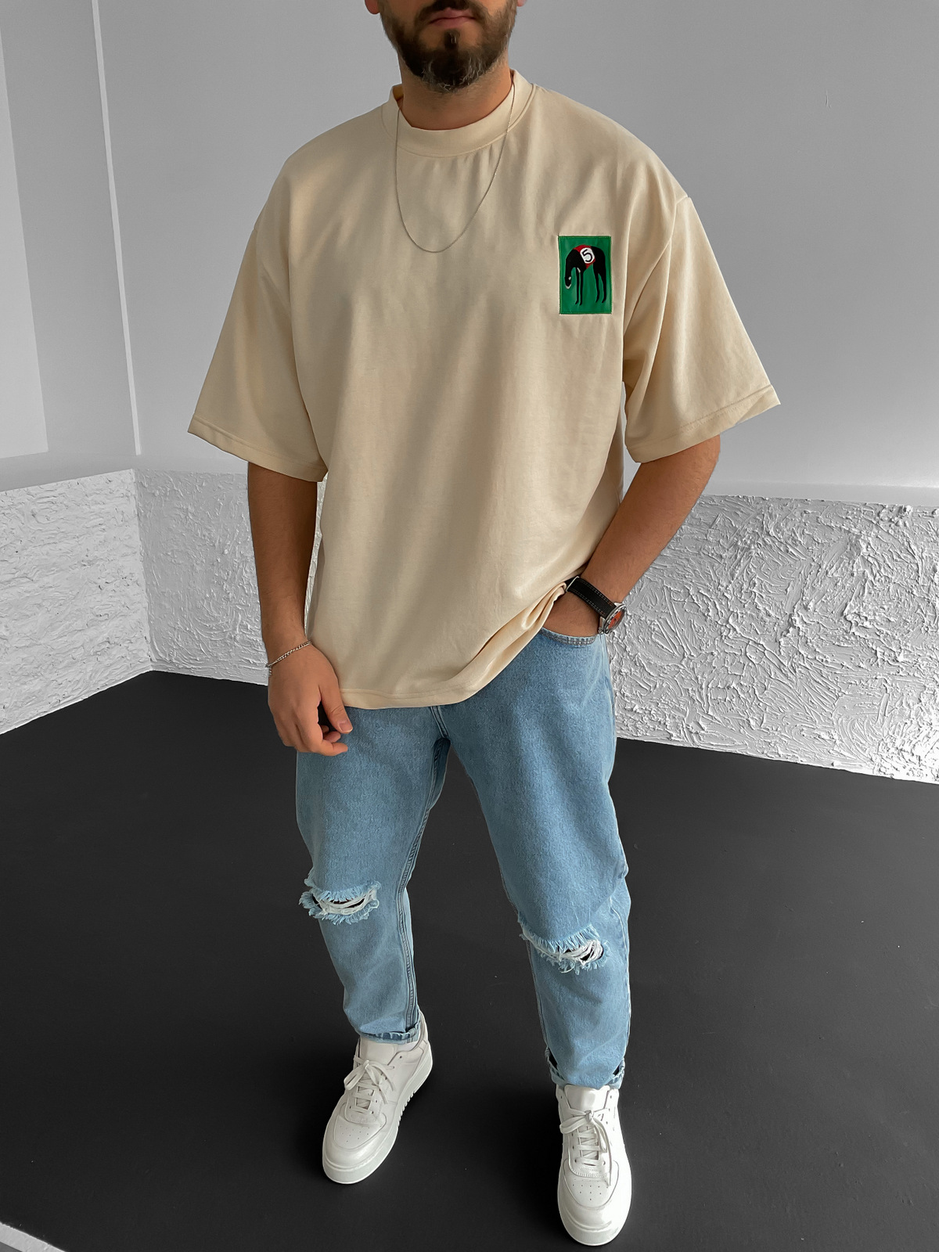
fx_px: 1049
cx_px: 470
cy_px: 626
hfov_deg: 48.2
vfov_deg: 61.7
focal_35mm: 29
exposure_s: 1/115
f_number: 1.8
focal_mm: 3
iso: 64
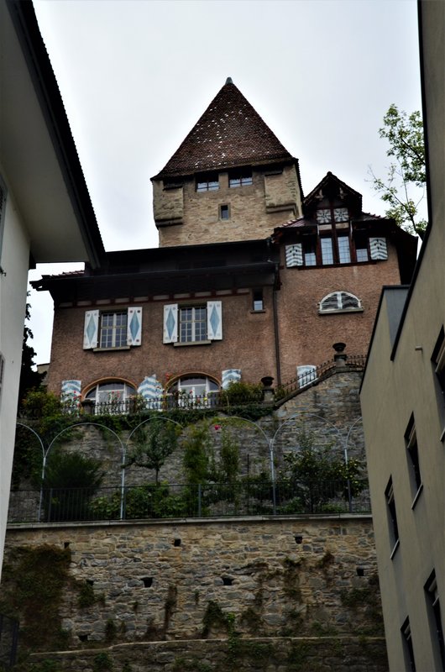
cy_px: 336
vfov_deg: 39.0
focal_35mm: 51
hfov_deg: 26.4
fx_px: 950
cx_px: 222
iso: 320
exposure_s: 1/60
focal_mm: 34
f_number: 8
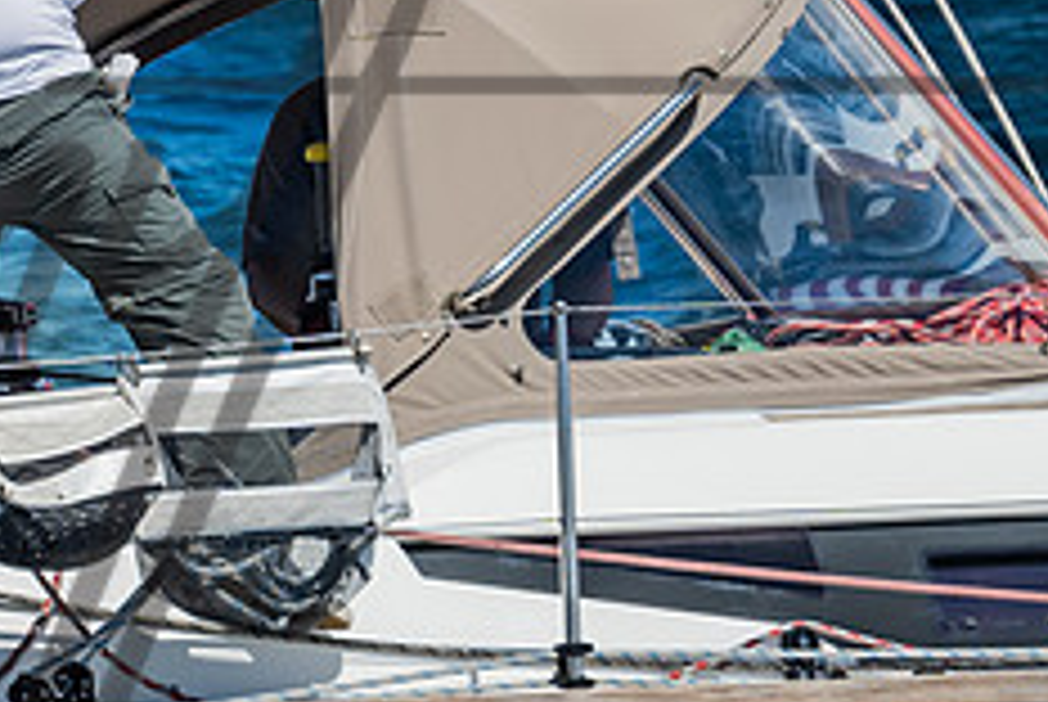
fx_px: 18013
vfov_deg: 2.2
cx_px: -2
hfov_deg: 3.3
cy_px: 181
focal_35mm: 618
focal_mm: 115
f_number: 6.3
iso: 160
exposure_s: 1/500
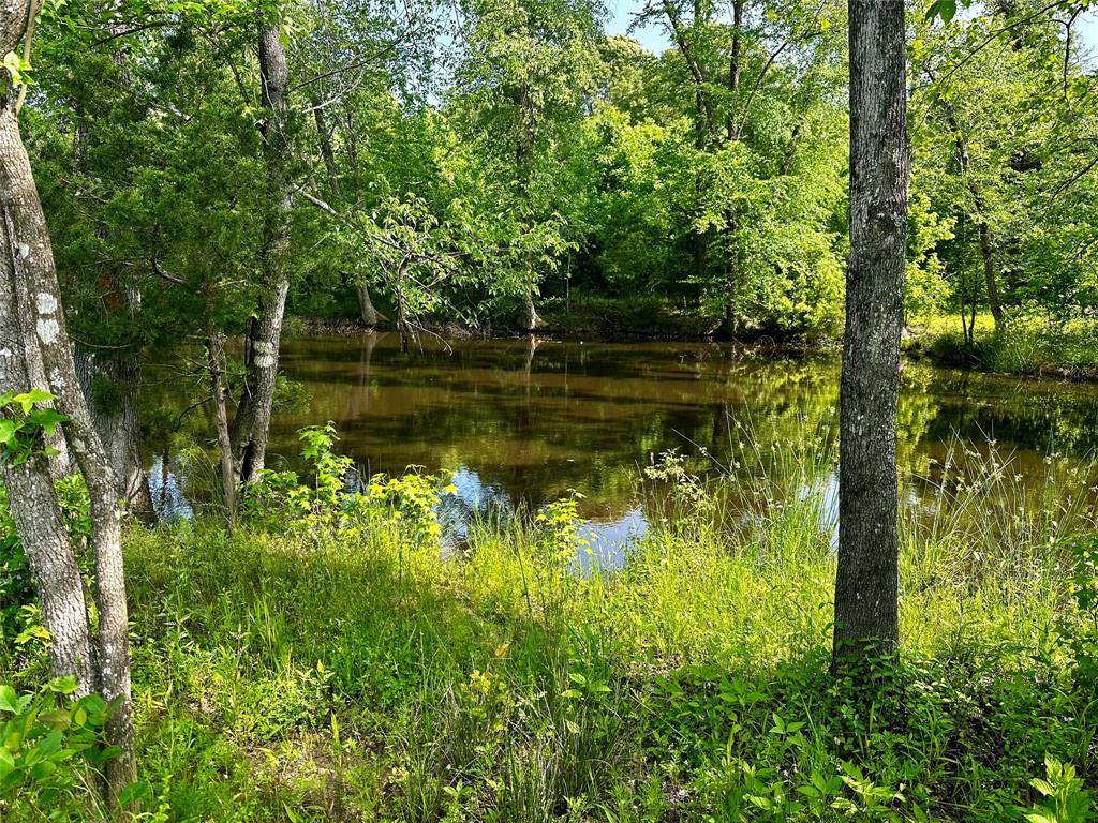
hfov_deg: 71.6
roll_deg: -1.6
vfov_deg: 56.8
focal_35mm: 24
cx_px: 549
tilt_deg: -10.2
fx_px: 761
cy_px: 412
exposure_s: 1/615
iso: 80
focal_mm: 6.86
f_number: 1.78
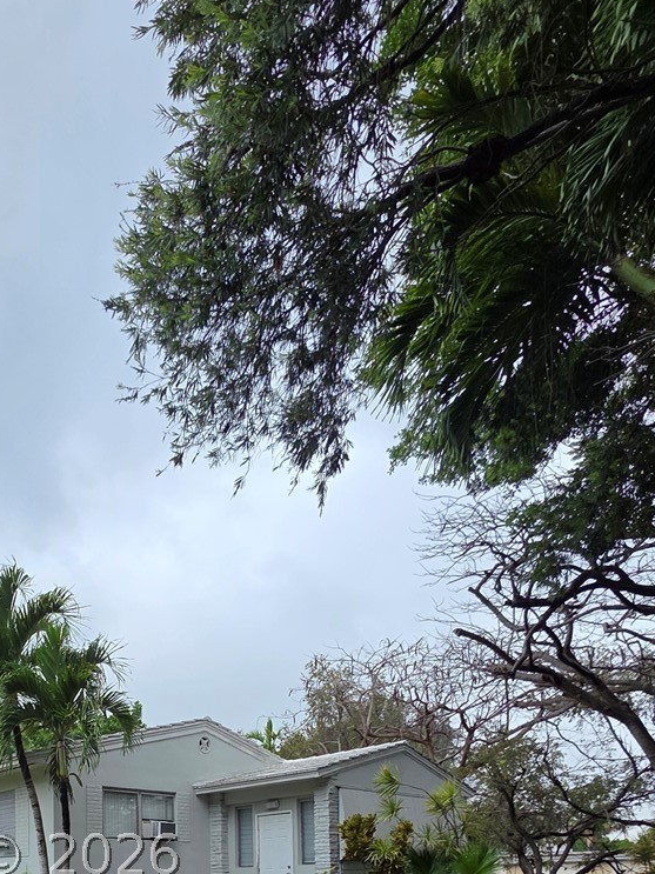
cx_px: 111
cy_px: 855
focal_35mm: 28
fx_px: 707
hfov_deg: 46.5
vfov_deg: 52.0
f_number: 1.9
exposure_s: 1/1391
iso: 40
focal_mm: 2.2
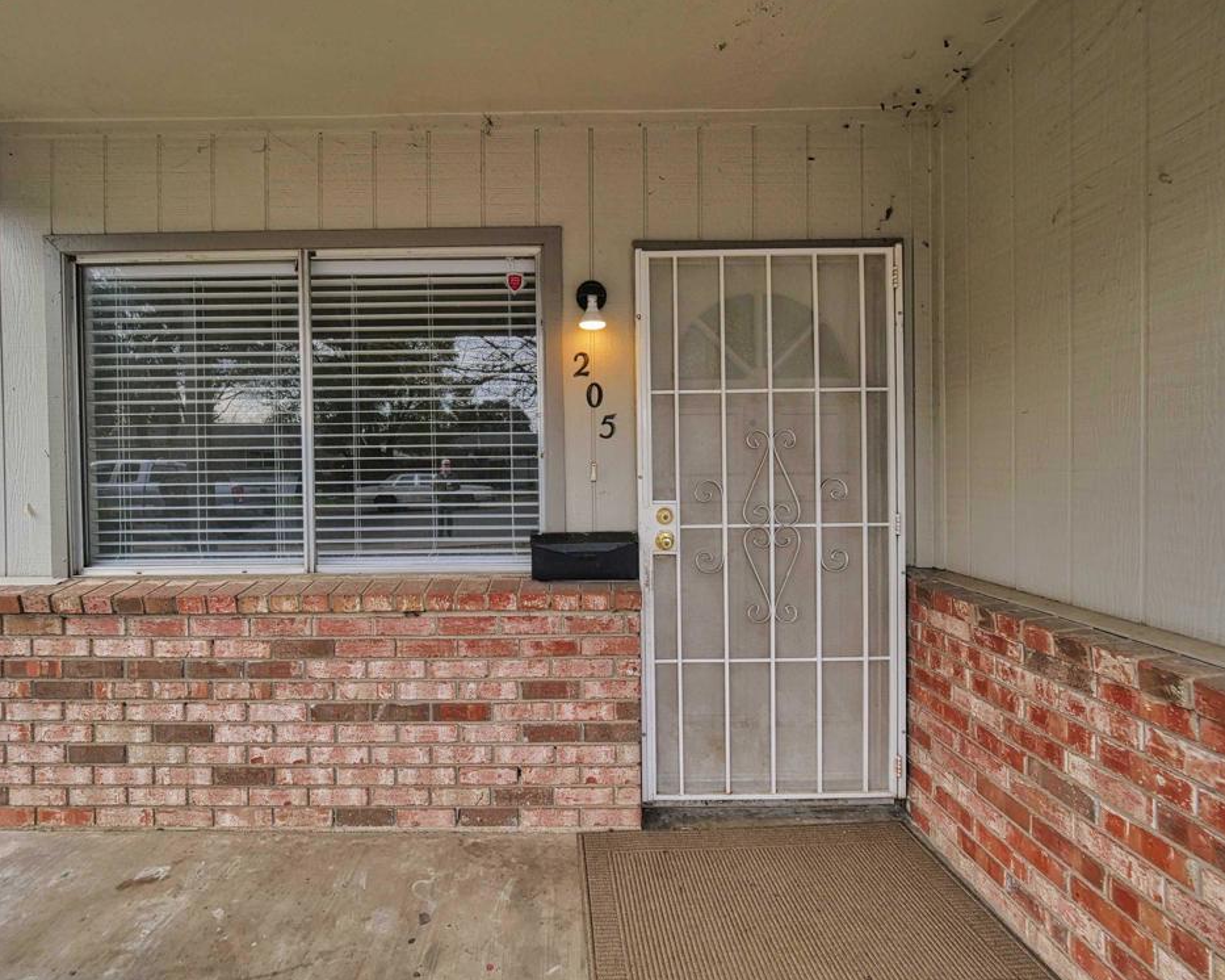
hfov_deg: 96.7
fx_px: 544
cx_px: 586
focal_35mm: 15
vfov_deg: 84.0
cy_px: 479
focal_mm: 7
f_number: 5
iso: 125
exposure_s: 1/200
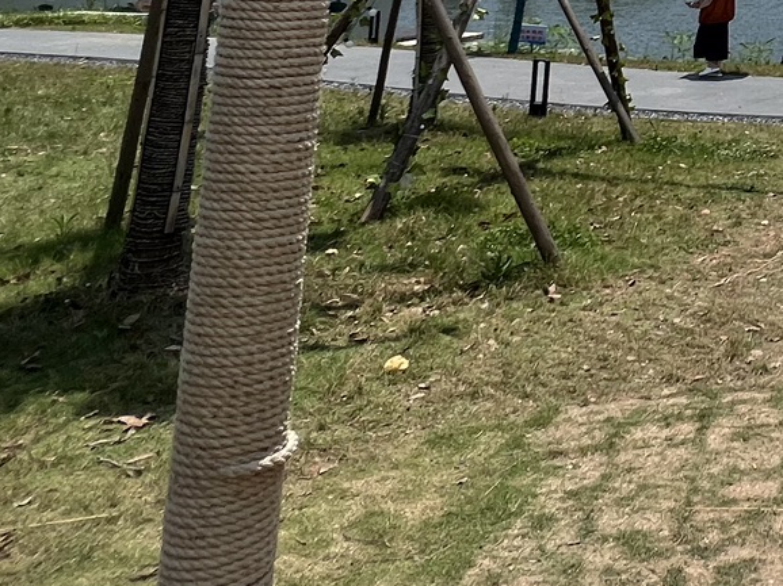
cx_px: 1016
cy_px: -199
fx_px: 1017
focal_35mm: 45
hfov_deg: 32.1
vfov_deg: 26.6
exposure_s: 1/2222
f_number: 1.8
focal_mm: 1.57
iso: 32
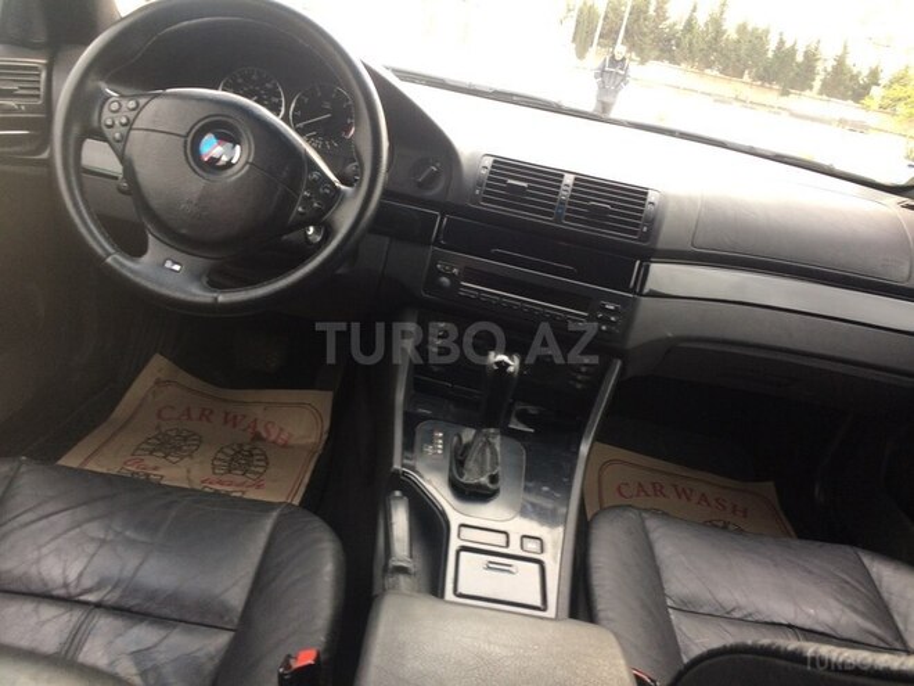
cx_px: 457
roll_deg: -13.0
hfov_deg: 61.7
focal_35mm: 29
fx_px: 766
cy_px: 343
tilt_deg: -24.2
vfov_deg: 48.2
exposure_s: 1/100
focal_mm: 4.15
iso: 50
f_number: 2.2
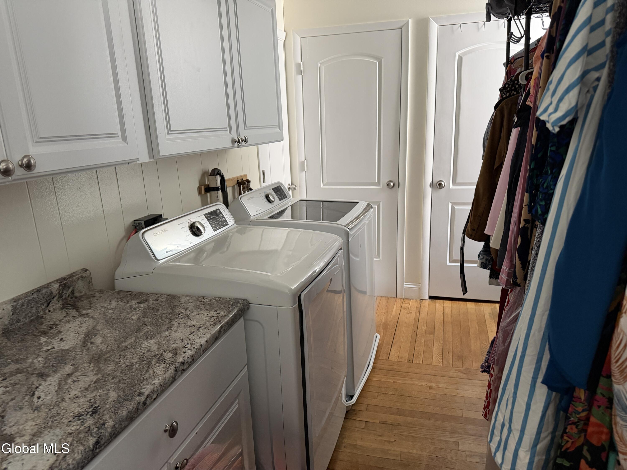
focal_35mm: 24
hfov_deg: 71.6
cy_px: 235
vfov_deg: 56.8
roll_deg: +3.0
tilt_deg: -14.3
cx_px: 314
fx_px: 435
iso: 500
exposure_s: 1/60
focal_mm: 6.76
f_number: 1.78
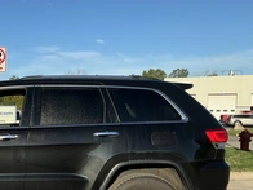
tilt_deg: -1.6
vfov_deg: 25.1
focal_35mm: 57
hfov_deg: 31.6
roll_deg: -1.5
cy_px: 160
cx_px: 10
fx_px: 417
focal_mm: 3
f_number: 1.8
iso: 25
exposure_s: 1/1490
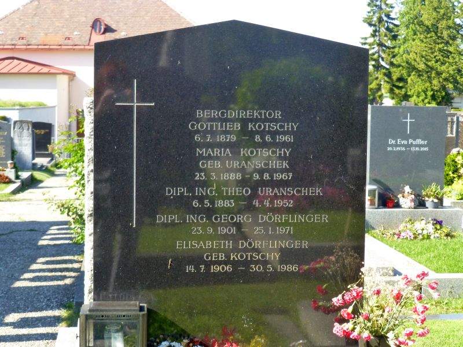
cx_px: 232
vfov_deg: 21.0
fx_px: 936
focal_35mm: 70
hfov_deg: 27.8
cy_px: 174
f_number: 5
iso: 400
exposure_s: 1/250
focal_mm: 12.5
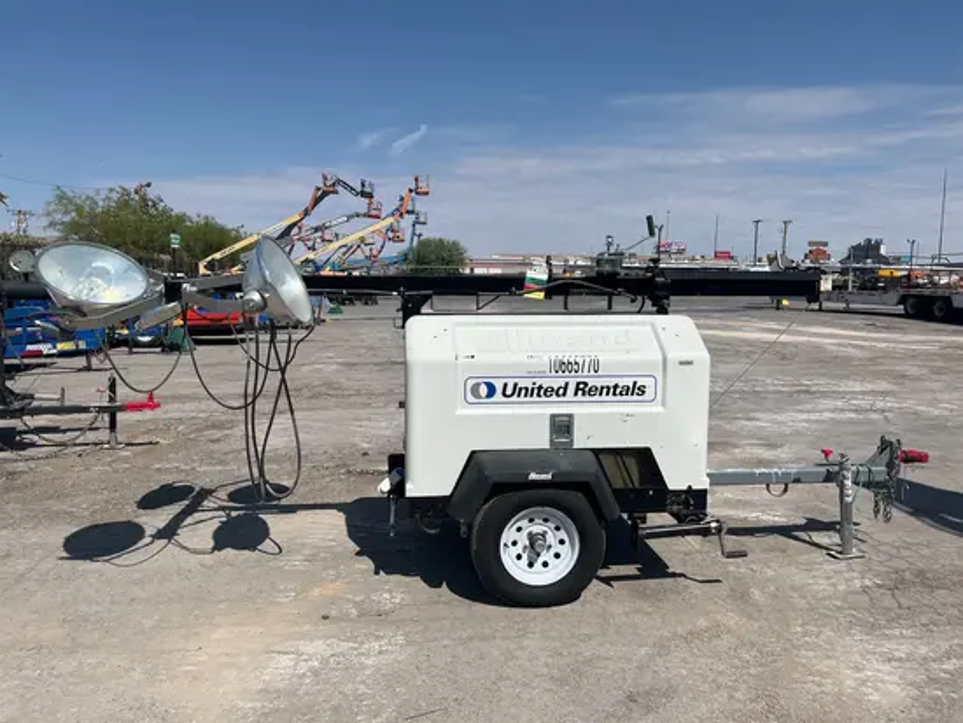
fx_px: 724
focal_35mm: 26
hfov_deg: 67.3
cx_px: 482
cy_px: 362
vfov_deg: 53.1
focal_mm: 5.1
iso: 50
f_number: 1.6
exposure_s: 1/9091
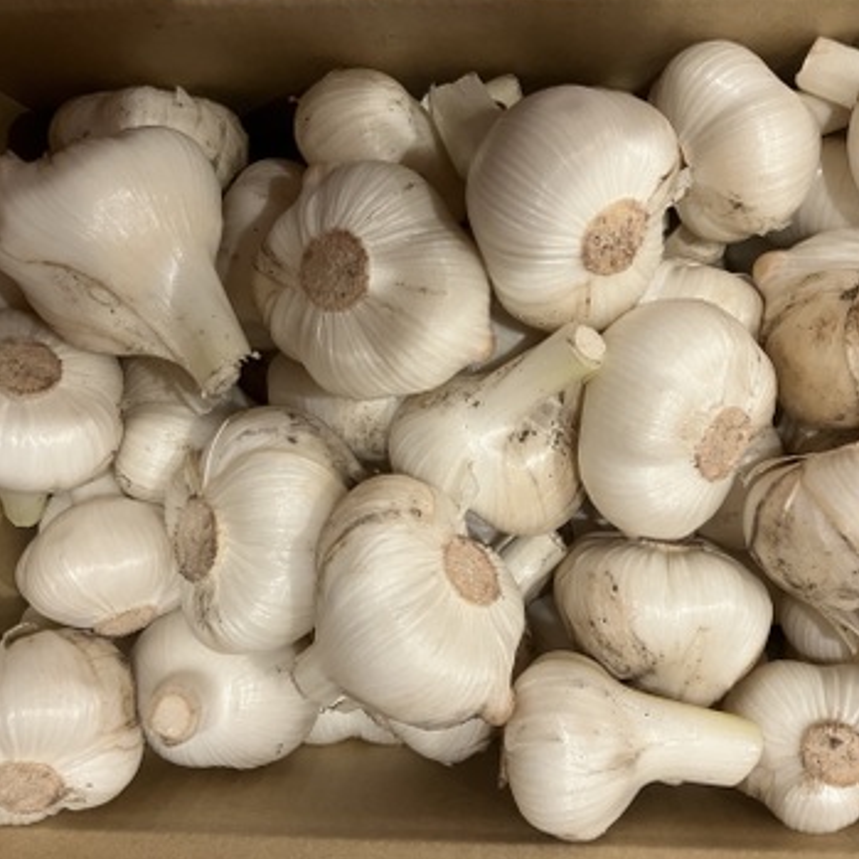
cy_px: 418
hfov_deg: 48.4
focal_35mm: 34
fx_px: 955
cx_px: 468
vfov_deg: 48.4
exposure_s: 1/60
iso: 160
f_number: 1.8
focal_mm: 3.99
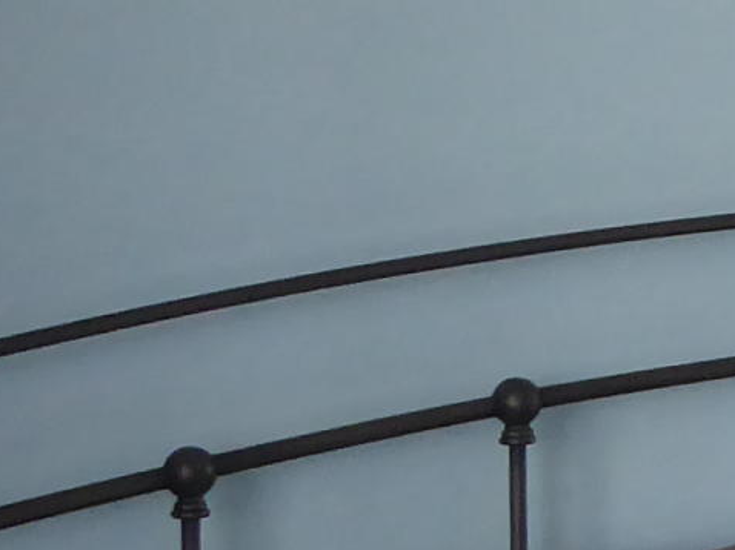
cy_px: 204
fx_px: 3332
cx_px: 1484
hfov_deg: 11.3
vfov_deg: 9.4
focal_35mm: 157
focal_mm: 4.3
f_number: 3.3
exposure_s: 1/60
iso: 320
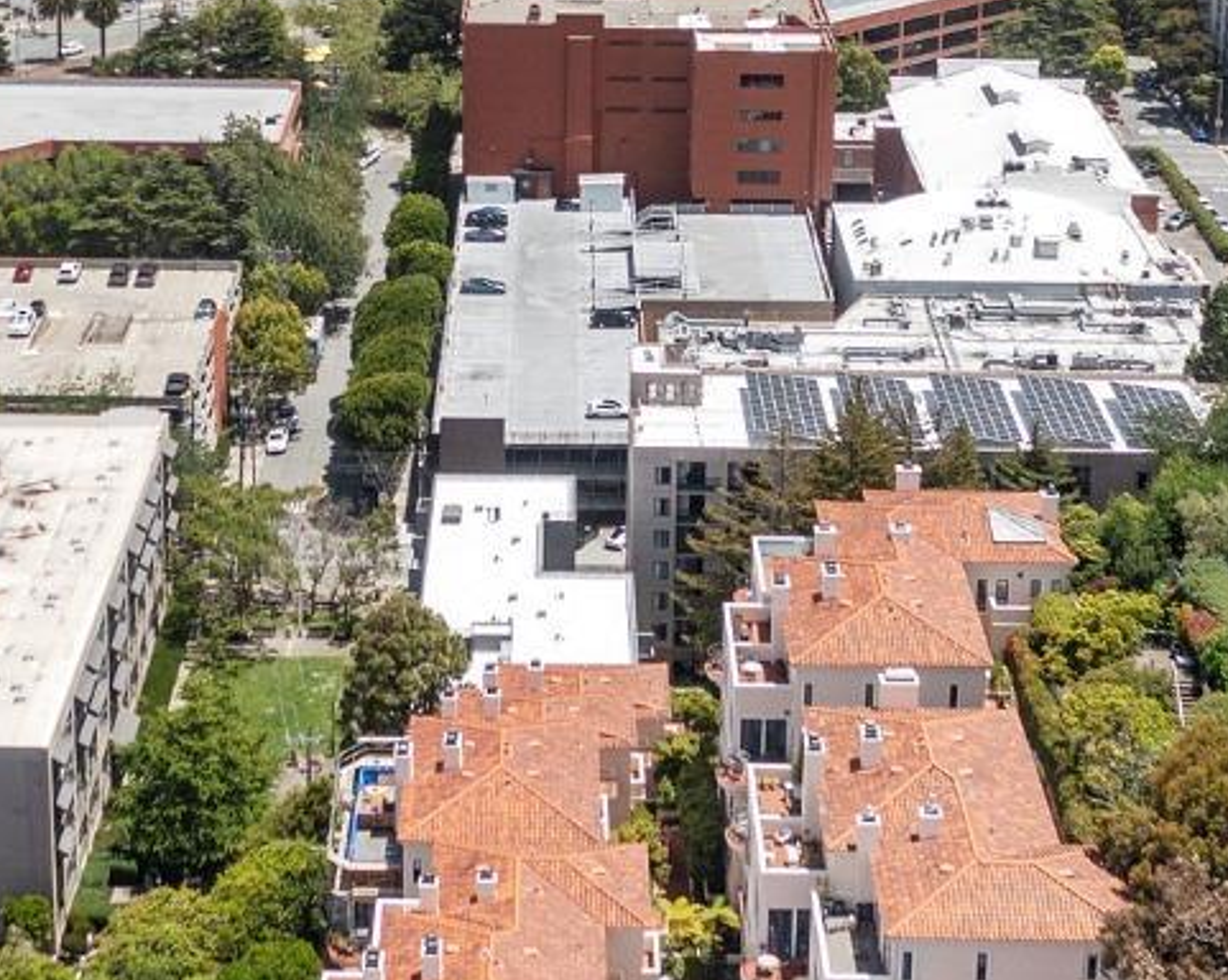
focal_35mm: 82
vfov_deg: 18.5
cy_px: 180
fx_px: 2978
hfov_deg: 23.3
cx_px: 580
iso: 100
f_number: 3.2
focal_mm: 10.26
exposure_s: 1/240
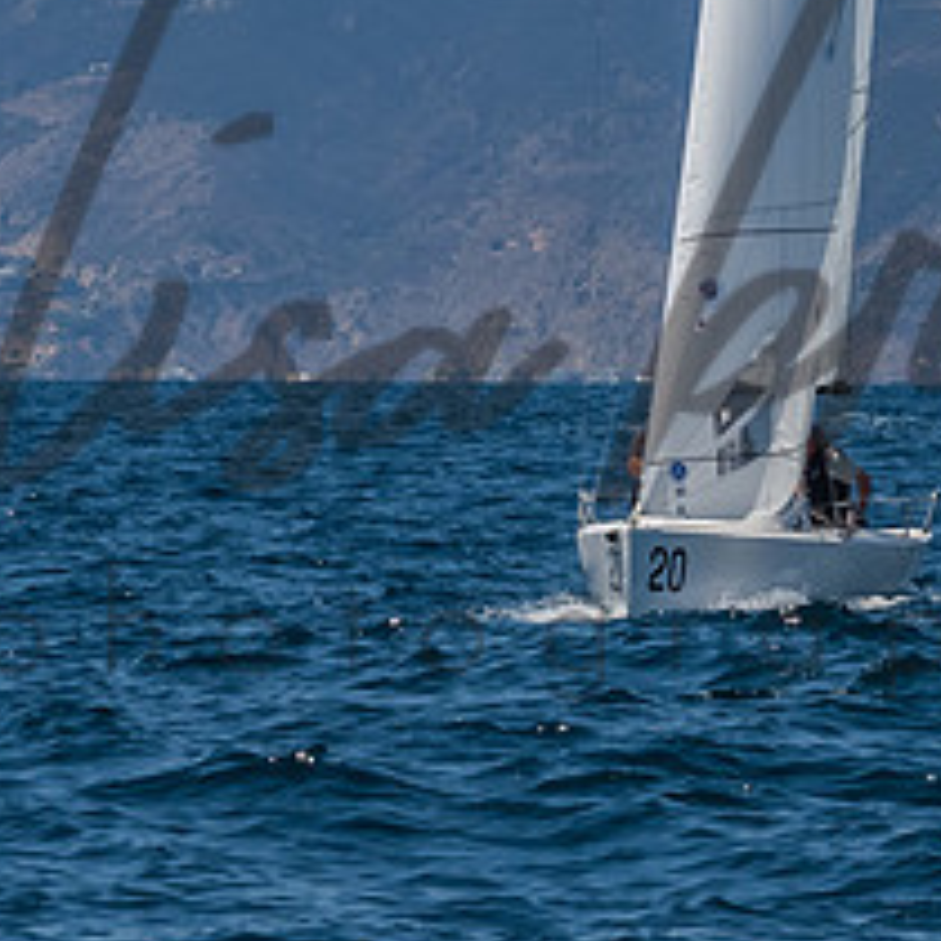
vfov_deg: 3.9
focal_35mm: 453
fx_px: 13932
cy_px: 459
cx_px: 833
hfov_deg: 3.9
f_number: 14
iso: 640
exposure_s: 1/1250
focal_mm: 116
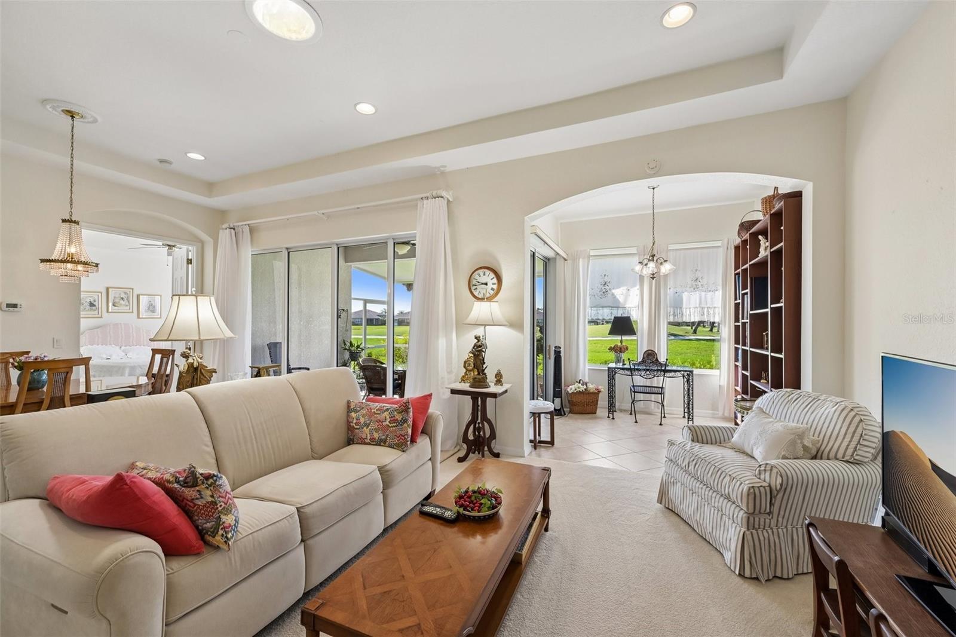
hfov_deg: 104.3
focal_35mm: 14
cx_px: 478
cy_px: 318
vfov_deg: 81.2
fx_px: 372
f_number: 8
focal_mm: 14
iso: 400
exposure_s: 1/60
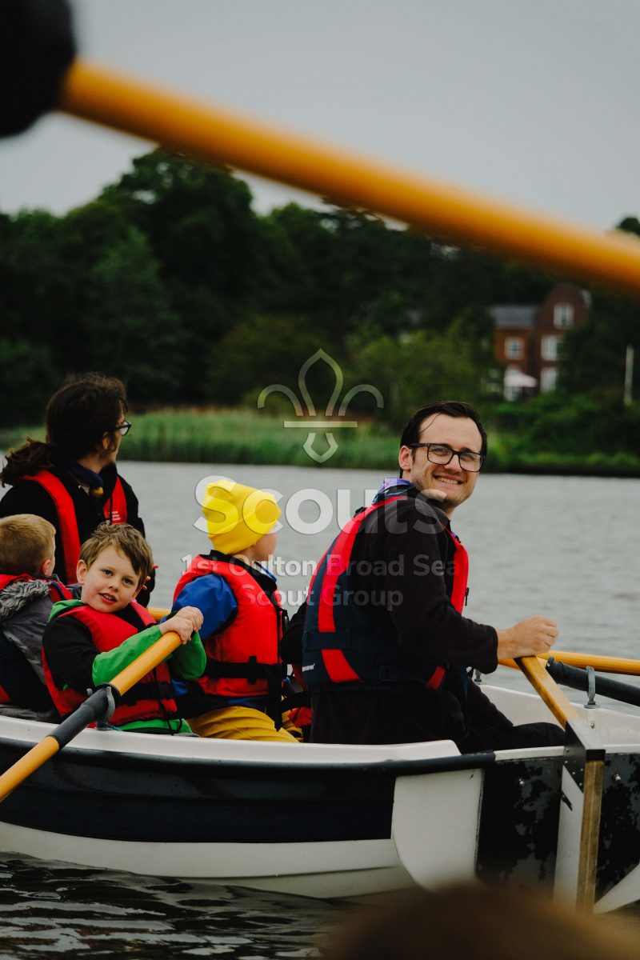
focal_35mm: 186
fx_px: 4960
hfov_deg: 7.4
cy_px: 480
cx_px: 320
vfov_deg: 11.1
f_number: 5
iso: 640
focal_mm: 124
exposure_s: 1/800
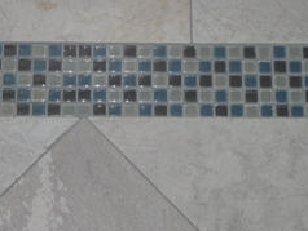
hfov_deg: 15.2
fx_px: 1149
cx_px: 94
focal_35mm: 129
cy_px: -12
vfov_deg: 11.4
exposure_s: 1/30
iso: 100
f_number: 4.2
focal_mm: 8
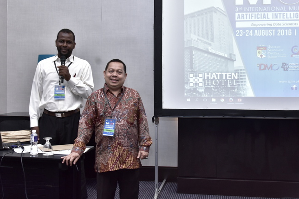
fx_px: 341
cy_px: 81
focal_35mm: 41
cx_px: 170
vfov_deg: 32.6
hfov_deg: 47.3
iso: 1000
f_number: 6.3
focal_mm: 22
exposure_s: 1/50
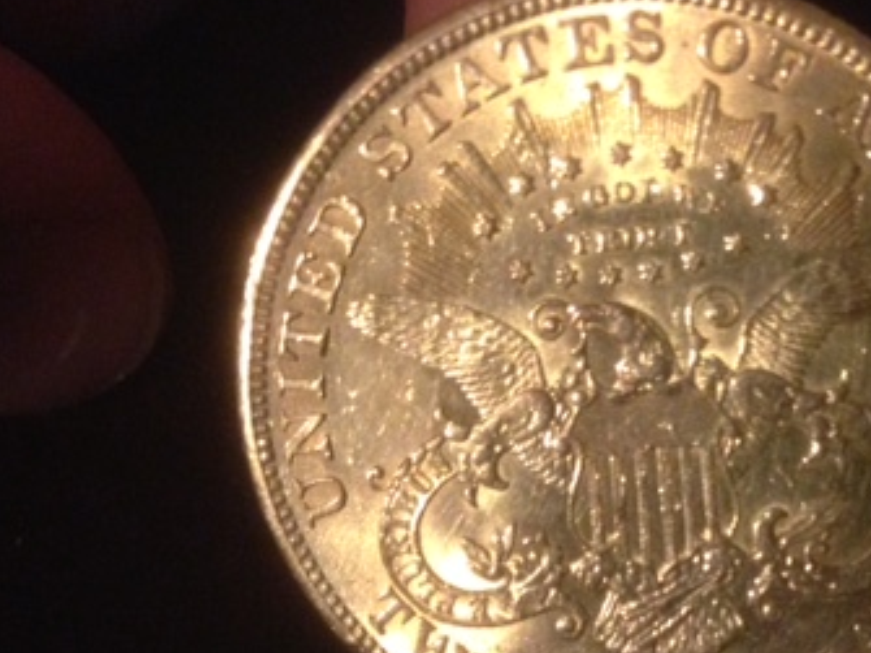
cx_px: 697
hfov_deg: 30.0
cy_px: 541
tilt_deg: -53.7
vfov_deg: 22.9
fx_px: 1585
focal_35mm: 63
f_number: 2.4
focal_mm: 4.12
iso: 400
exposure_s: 1/20
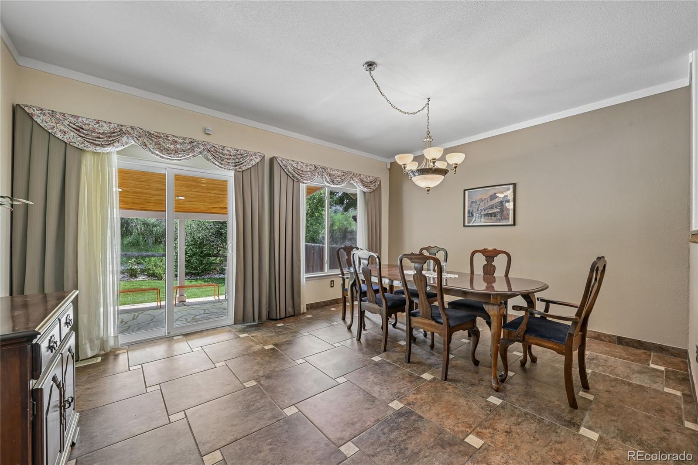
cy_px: 232
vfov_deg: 81.2
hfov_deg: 104.3
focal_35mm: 14
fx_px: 271
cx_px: 349
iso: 400
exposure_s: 1/13
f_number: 10
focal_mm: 14
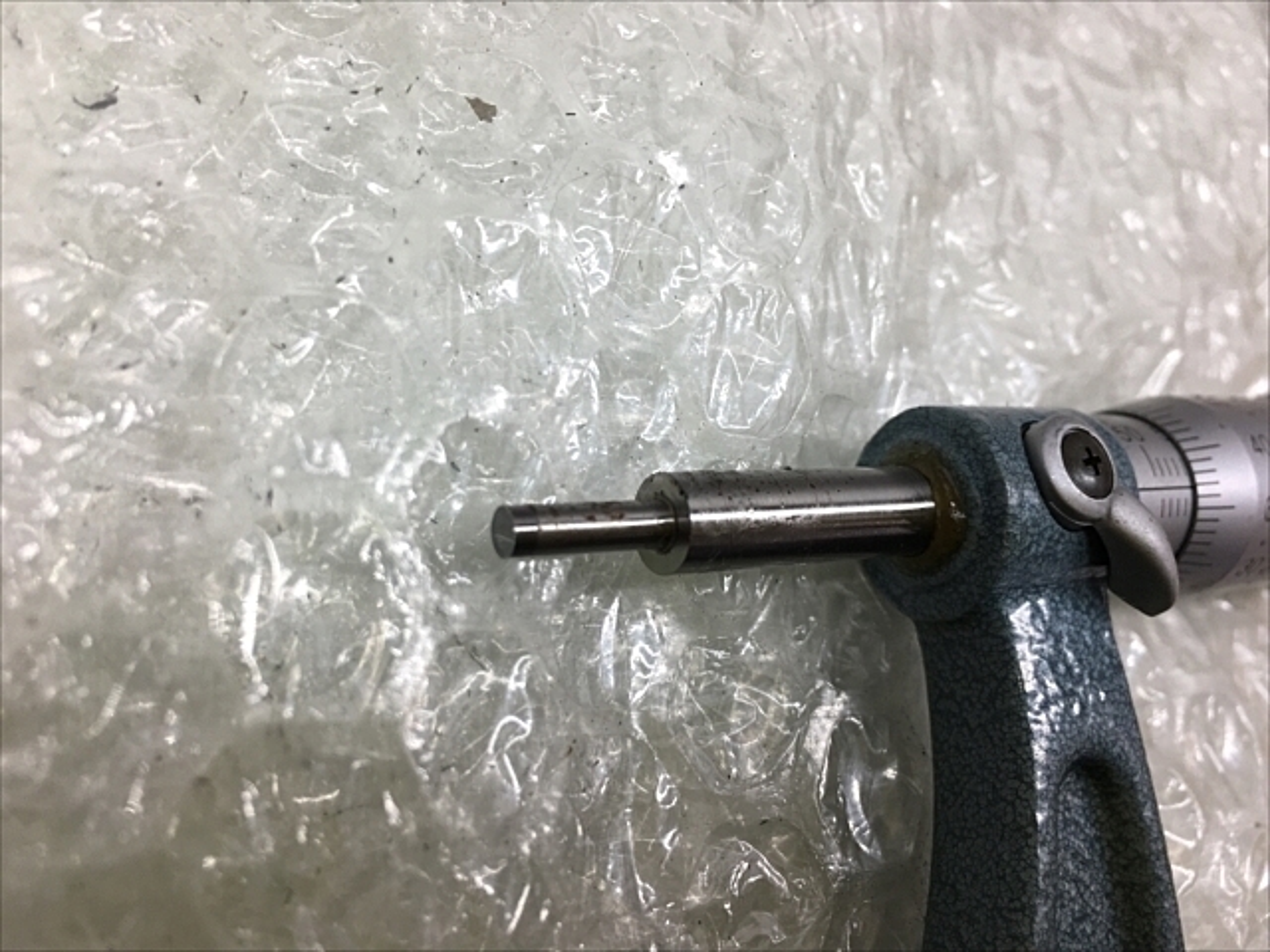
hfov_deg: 61.7
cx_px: 635
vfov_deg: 48.2
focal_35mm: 29
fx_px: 1064
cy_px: 476
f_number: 2.2
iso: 32
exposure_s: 1/120
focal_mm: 4.15
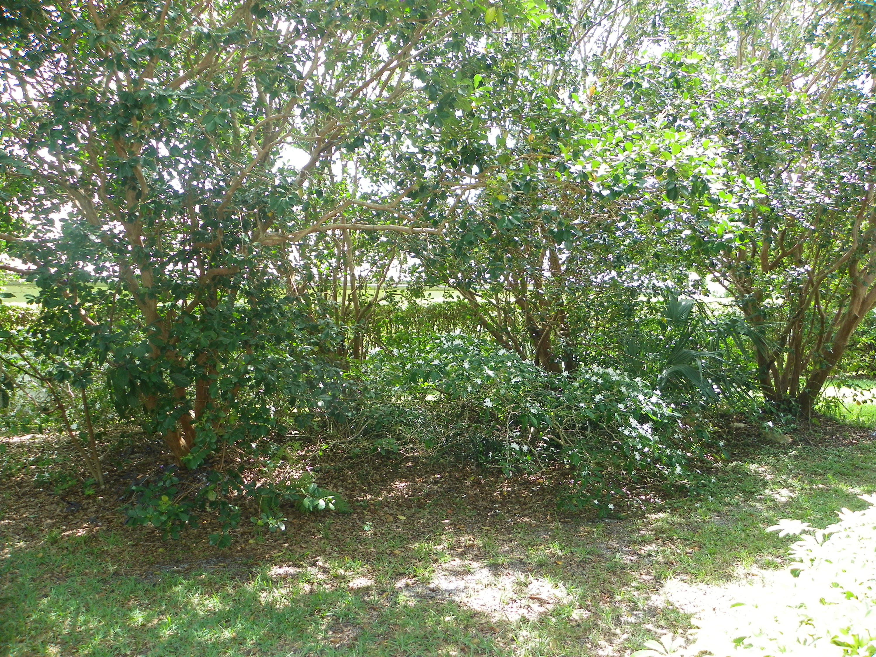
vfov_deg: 53.1
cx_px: 438
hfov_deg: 67.3
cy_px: 328
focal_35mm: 26
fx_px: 658
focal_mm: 4.6
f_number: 2.8
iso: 64
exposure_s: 1/125
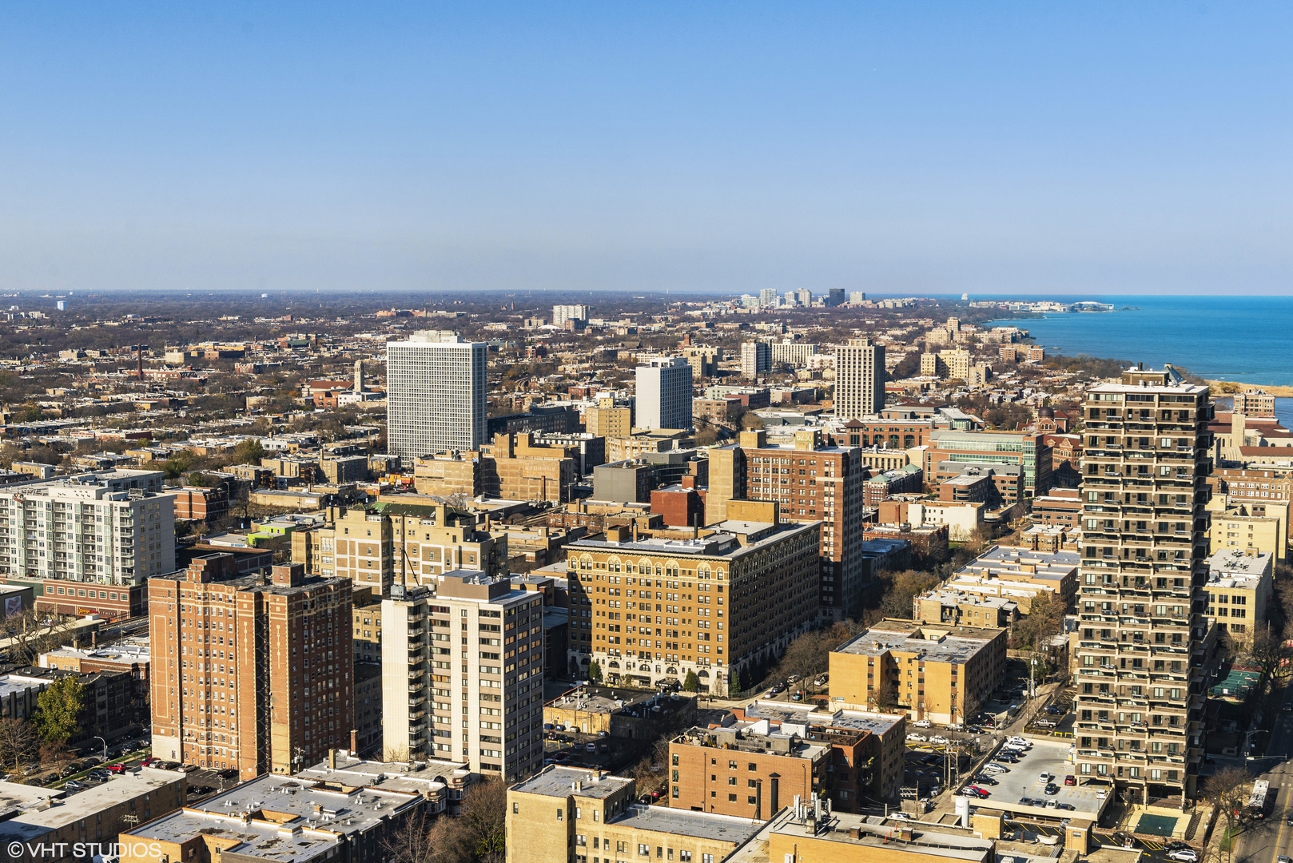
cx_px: 646
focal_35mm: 45
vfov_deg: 29.9
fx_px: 1617
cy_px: 432
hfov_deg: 43.6
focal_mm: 45
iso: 200
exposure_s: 1/2000
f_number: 8
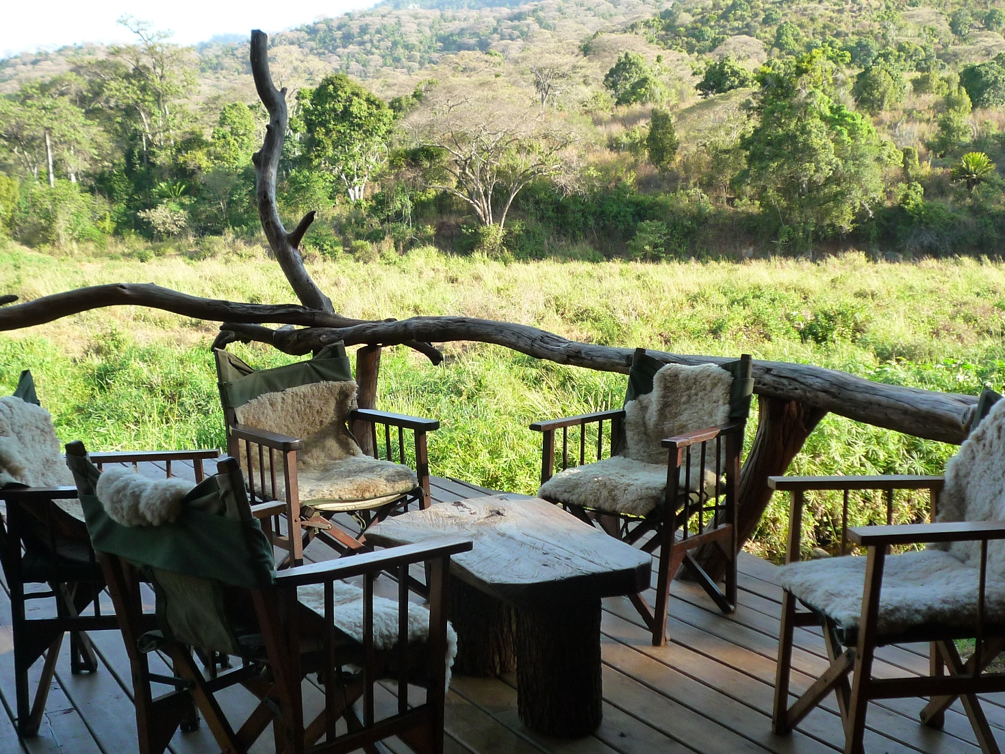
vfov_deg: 35.1
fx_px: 1190
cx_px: 550
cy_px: 405
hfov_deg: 45.7
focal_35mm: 41
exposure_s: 1/125
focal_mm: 5.8
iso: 160
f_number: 3.6
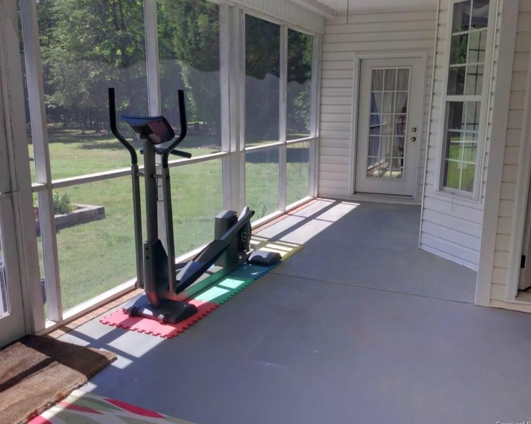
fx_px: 519
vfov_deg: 44.5
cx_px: 271
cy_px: 213
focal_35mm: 33
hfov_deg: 54.2
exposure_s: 1/330
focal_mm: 3.3
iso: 25
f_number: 2.4
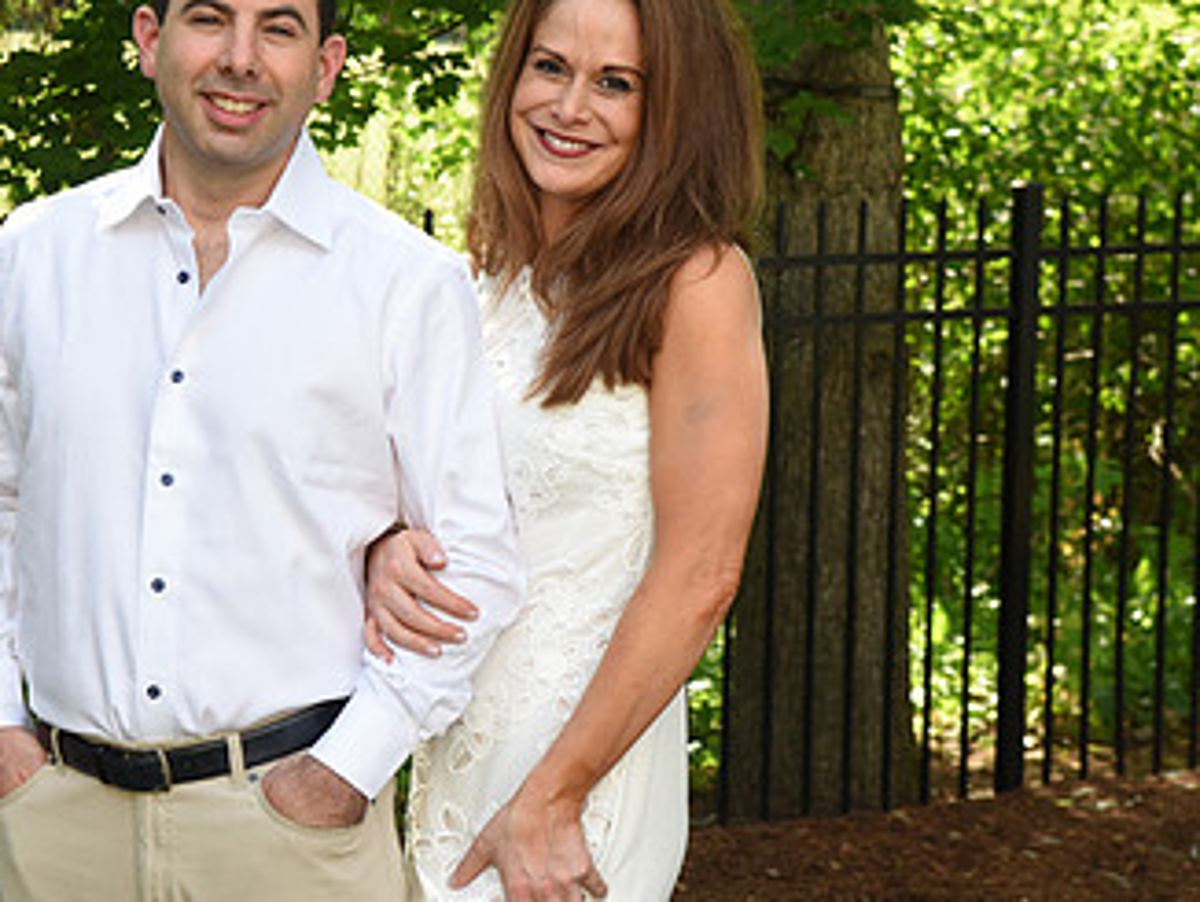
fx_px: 3261
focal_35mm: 94
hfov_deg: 20.8
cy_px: 348
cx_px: 482
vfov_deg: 15.7
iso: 400
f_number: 5.6
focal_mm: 55
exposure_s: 1/250
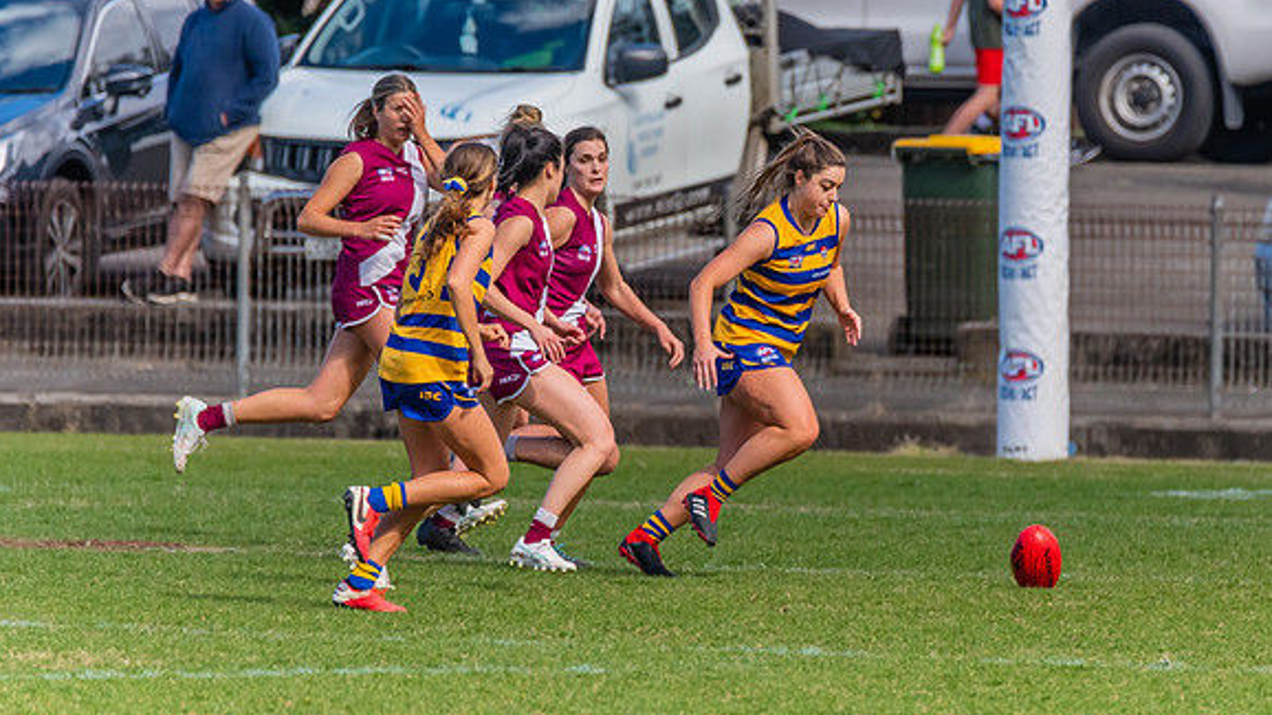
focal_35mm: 964
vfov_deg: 1.3
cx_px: 888
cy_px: 415
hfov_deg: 2.2
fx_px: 32511
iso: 800
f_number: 6.3
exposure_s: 1/1600
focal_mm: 600
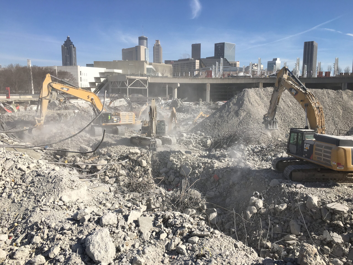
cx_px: 176
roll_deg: -0.1
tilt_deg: -6.6
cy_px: 132
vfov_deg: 48.2
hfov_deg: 61.7
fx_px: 296
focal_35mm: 29
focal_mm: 4.15
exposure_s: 1/2262
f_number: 2.2
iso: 25
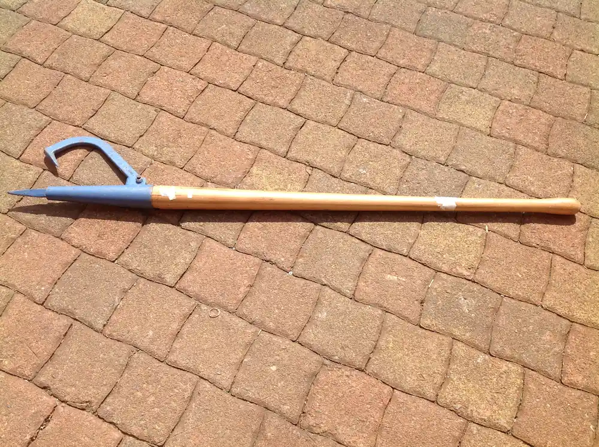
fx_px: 604
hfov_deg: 52.7
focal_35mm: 35
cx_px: 300
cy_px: 224
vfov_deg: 40.6
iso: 50
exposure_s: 1/1259
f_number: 2.4
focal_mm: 4.28
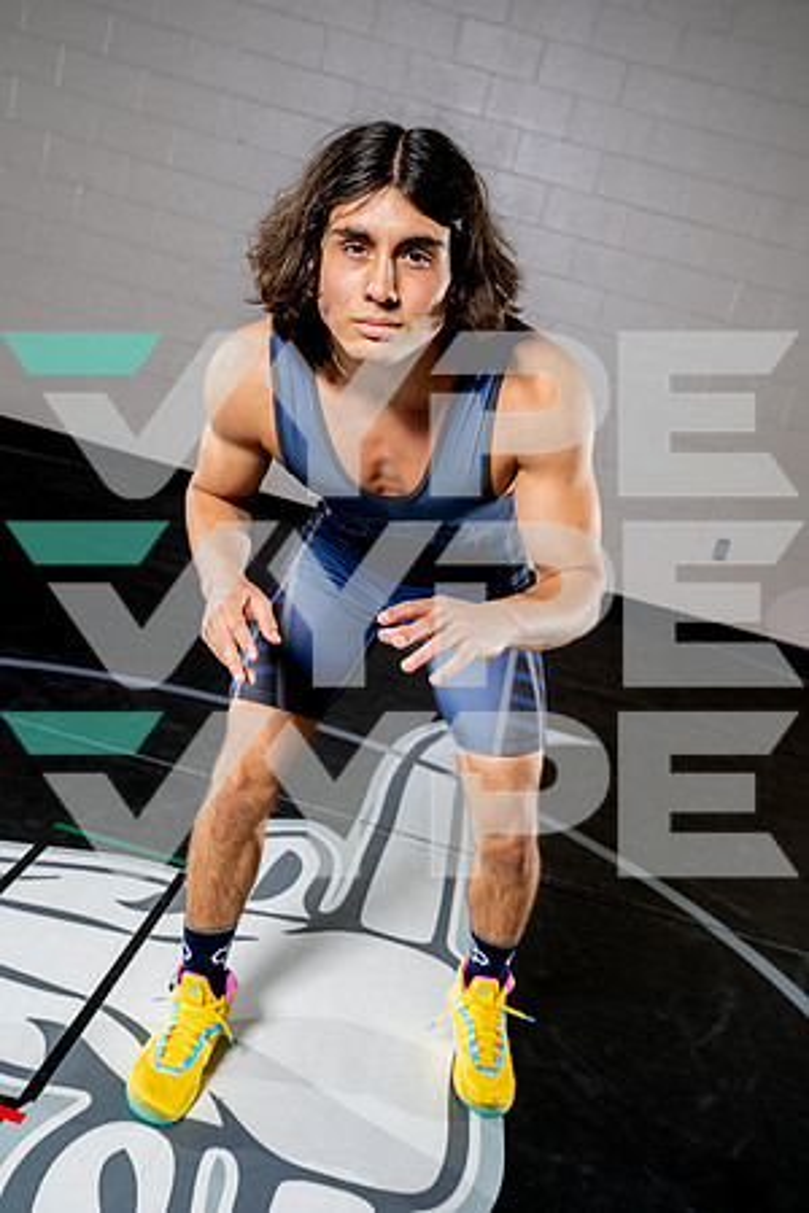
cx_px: 404
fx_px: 1348
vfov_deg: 48.5
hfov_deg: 33.4
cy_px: 606
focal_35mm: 40
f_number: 6.3
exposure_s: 1/250
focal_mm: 40
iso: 320
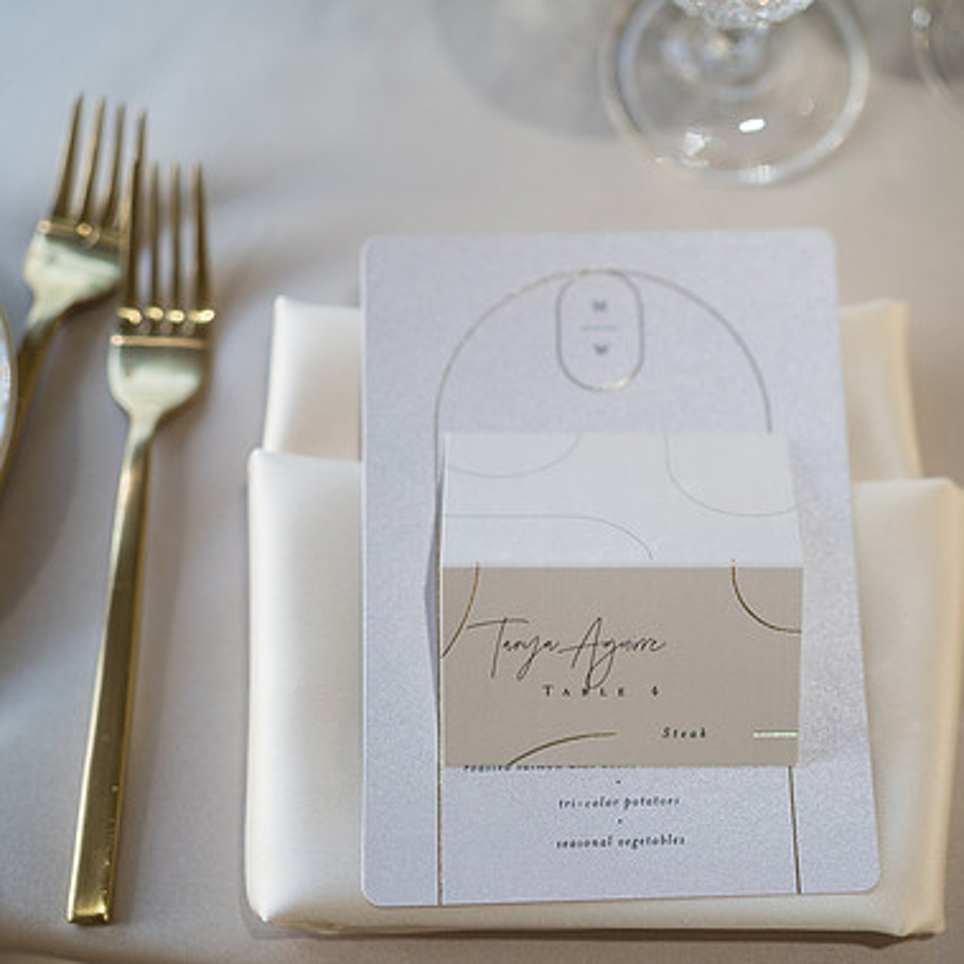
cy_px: 482
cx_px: 608
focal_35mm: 65
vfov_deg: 26.5
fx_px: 2048
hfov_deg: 26.4
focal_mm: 50
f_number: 1.4
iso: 250
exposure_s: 1/500
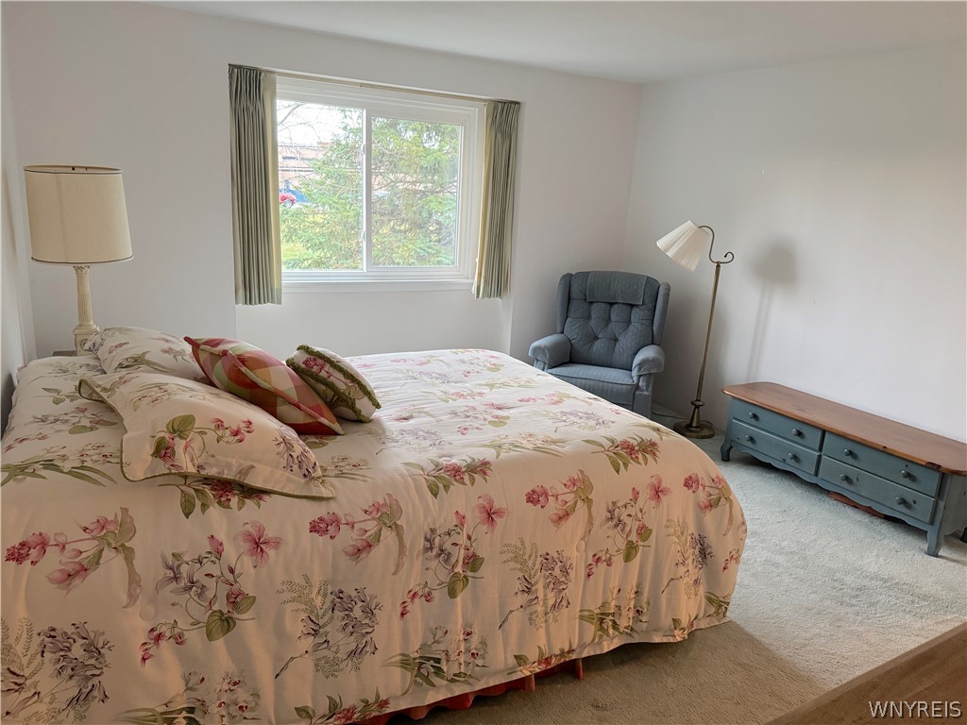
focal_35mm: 24
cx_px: 484
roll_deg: -3.4
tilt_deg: -15.5
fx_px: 670
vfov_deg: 56.8
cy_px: 362
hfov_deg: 71.6
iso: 640
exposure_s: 1/60
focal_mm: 6.76
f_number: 1.78
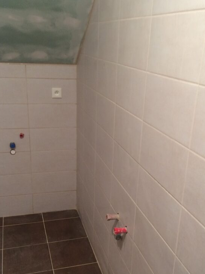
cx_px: 111
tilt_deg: -21.0
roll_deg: -1.6
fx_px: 324
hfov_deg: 35.1
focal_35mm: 41
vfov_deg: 45.4
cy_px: 169
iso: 100
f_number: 2.2
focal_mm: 4.15
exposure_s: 1/33
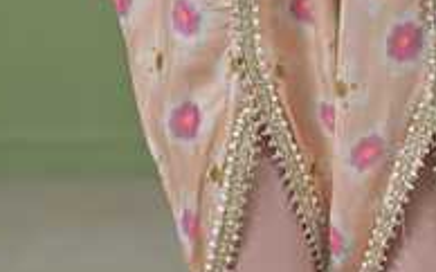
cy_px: 98
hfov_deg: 17.8
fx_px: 1378
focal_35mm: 116
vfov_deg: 11.3
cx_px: 366
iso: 640
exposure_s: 1/160
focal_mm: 42
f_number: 4
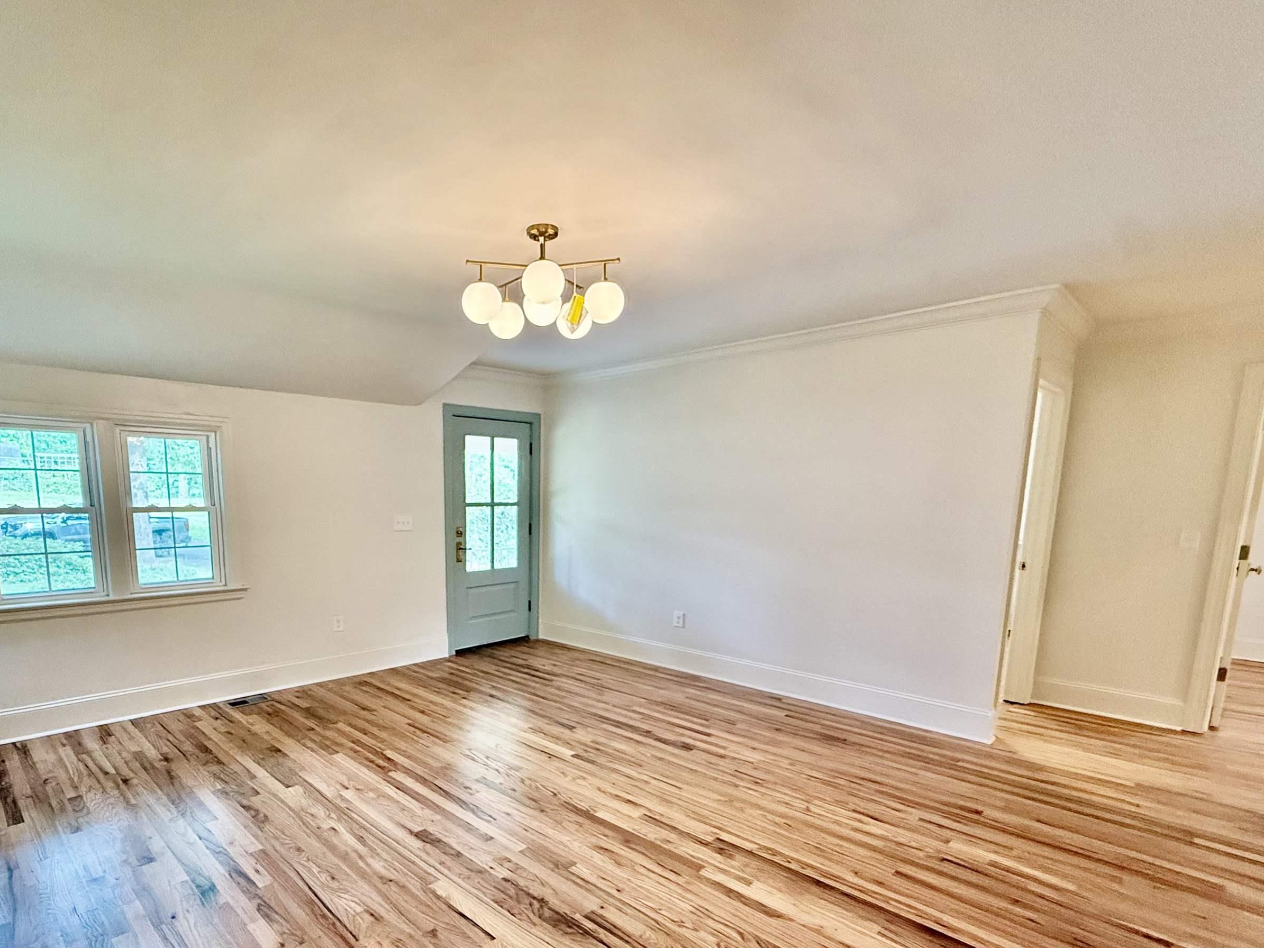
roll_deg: -0.5
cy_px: 592
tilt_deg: -9.6
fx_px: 657
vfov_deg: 70.4
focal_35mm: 18
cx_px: 524
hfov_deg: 86.9
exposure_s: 1/120
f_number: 2.2
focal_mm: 2.22
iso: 500
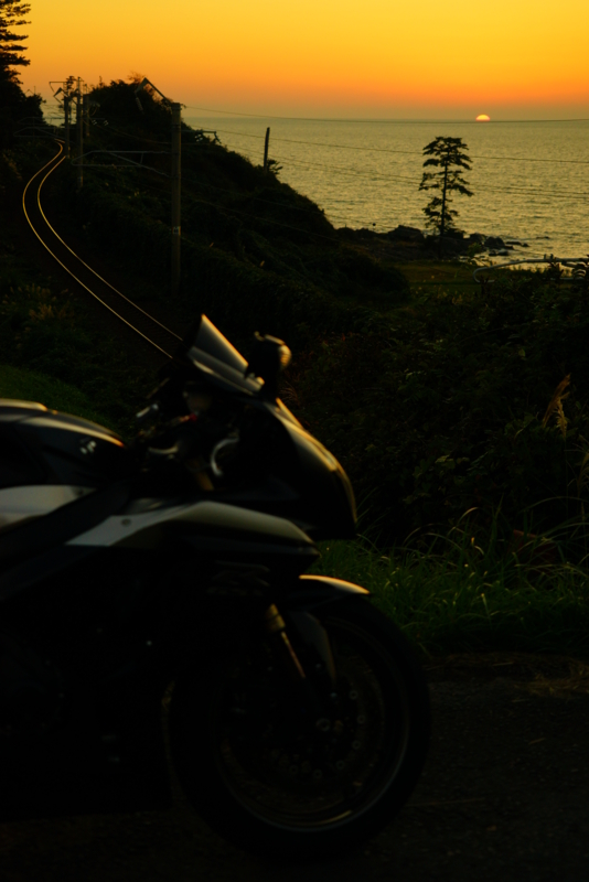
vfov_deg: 33.9
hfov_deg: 23.0
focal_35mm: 59
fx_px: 1447
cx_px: 294
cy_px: 441
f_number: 5
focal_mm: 59
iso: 640
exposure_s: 1/500
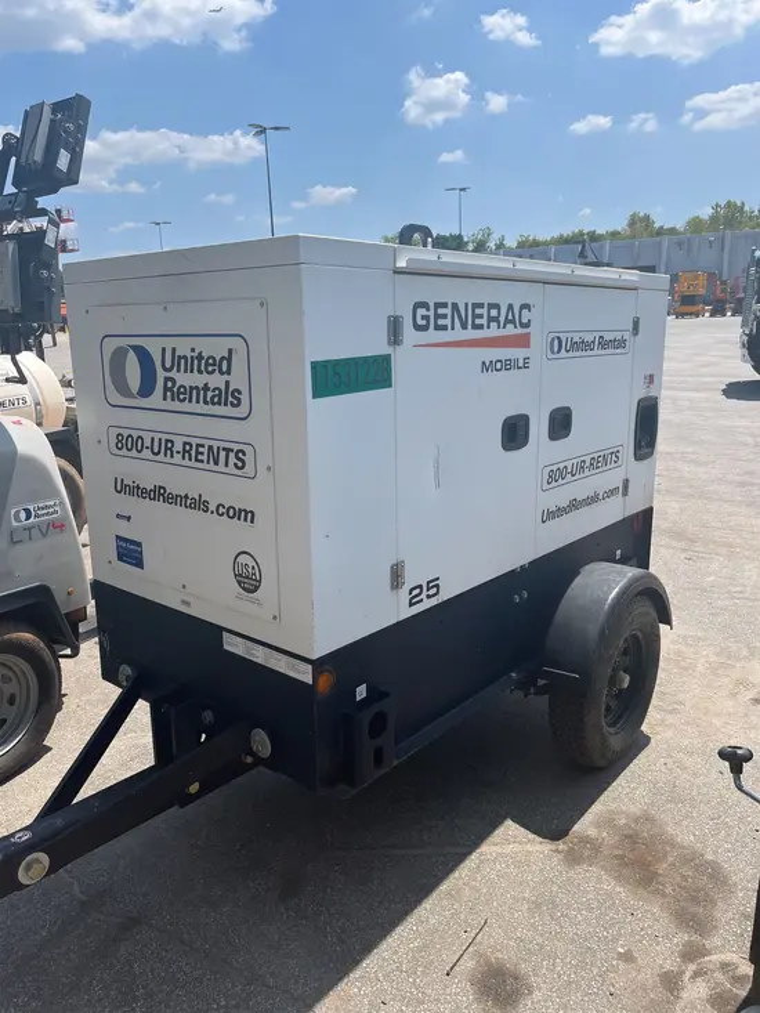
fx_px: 761
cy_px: 506
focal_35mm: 26
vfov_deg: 67.3
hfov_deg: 53.1
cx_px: 380
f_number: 1.6
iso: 50
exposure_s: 1/3413
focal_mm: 5.1
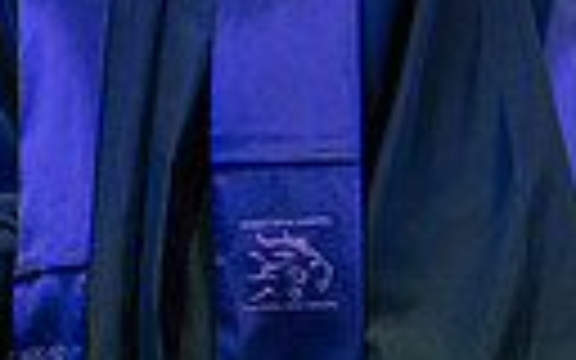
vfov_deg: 5.2
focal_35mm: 250
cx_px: 302
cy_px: -54
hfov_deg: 8.4
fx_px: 3924
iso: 1250
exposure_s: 1/500
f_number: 1.2
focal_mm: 50
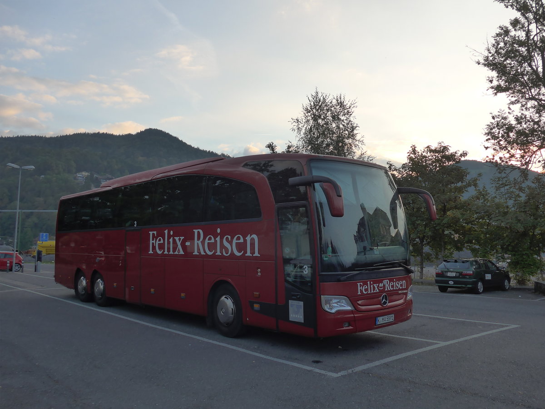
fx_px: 457
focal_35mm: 29
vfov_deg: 48.2
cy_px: 204
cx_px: 272
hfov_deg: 61.7
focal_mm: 6
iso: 160
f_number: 2.5
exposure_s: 1/800
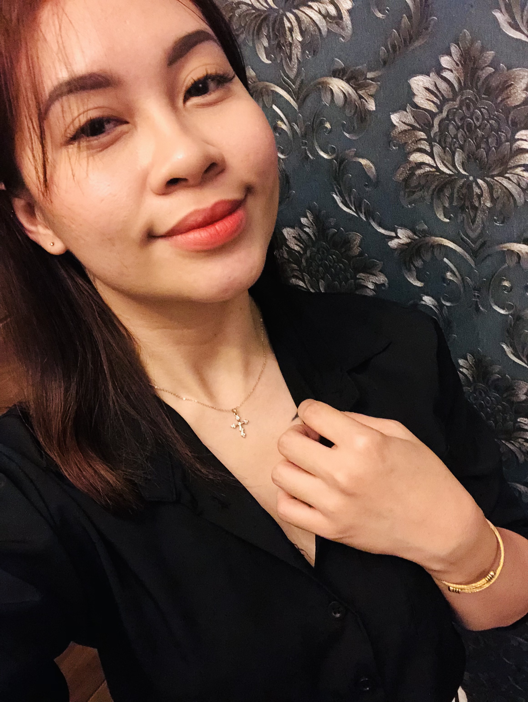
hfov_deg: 44.2
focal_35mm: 32
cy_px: 351
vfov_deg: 56.8
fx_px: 650
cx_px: 264
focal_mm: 2.87
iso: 400
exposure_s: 1/30
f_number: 2.2
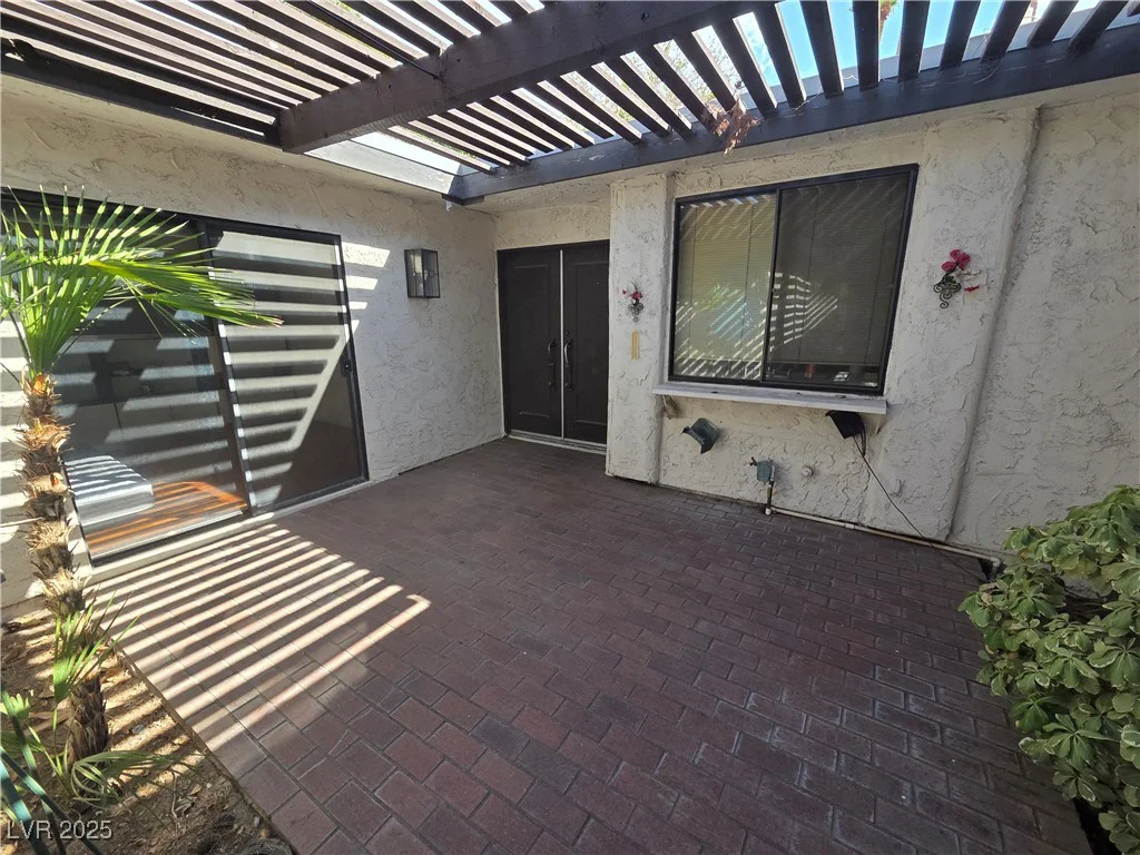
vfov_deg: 89.9
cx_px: 570
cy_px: 428
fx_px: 428
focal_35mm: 13
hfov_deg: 106.2
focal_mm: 2.2
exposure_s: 1/344
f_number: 2.2
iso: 50
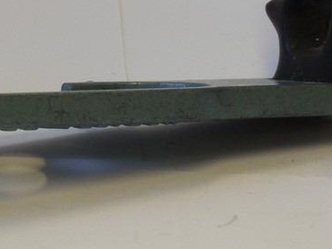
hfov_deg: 10.1
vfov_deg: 7.6
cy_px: 56
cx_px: 25
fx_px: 1860
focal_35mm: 194
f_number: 8
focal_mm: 30
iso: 400
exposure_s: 1/50
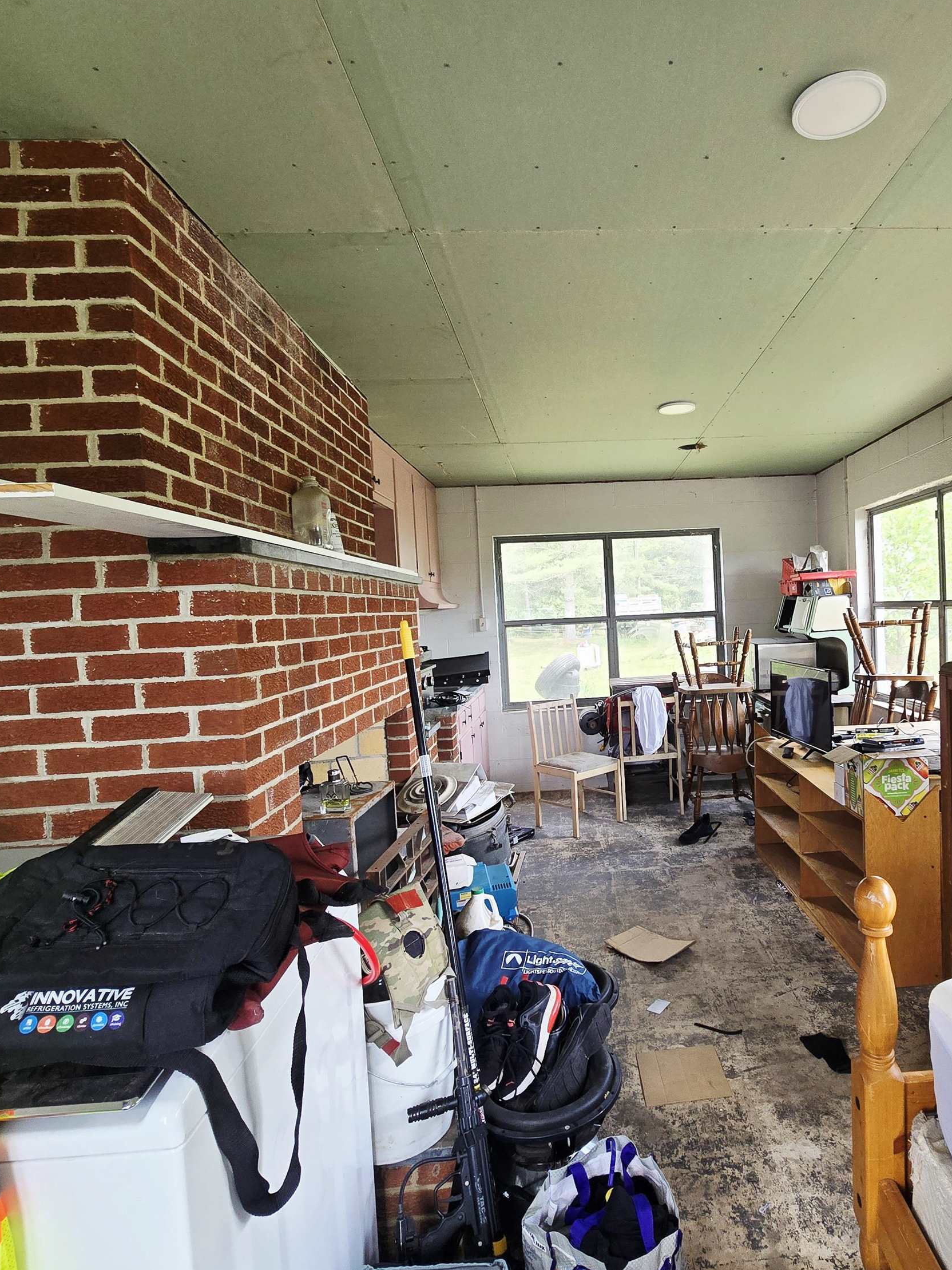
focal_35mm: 18
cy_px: 642
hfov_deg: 70.0
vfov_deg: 87.8
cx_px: 617
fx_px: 660
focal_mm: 2.2
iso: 100
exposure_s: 1/120
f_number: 2.2
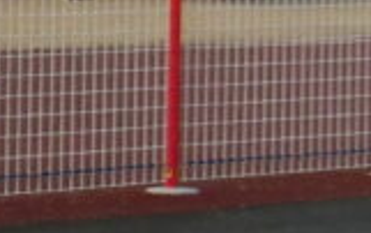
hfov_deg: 5.0
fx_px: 4089
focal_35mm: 404
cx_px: -659
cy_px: -131
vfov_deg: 3.2
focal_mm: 10.7
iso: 400
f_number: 5
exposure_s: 1/400
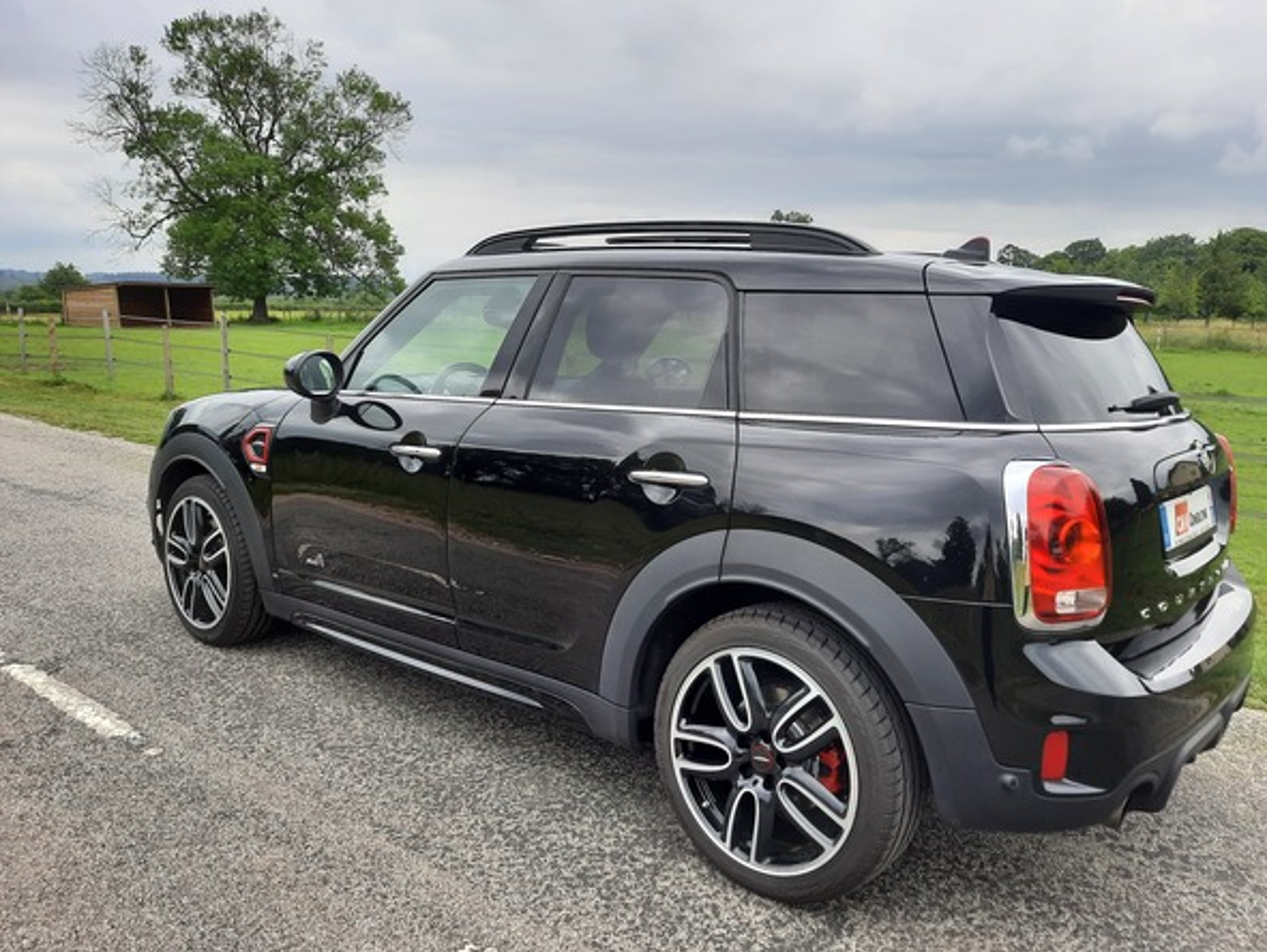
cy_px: 477
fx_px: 989
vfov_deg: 51.4
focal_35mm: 27
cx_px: 682
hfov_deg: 65.2
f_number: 2
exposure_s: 1/213
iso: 32
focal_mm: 4.6
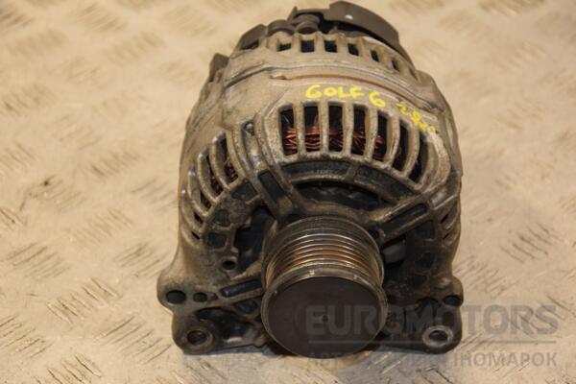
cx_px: 288
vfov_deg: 13.0
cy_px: 192
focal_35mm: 105
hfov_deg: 19.5
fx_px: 1680
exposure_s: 1/125
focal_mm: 70
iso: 800
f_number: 5.3
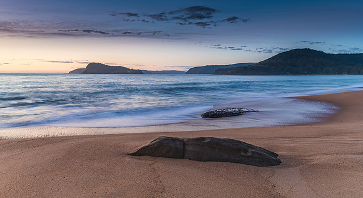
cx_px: 171
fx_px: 260
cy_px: 90
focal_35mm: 27
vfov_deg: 41.6
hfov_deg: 69.8
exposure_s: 2
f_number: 8
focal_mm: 16
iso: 50
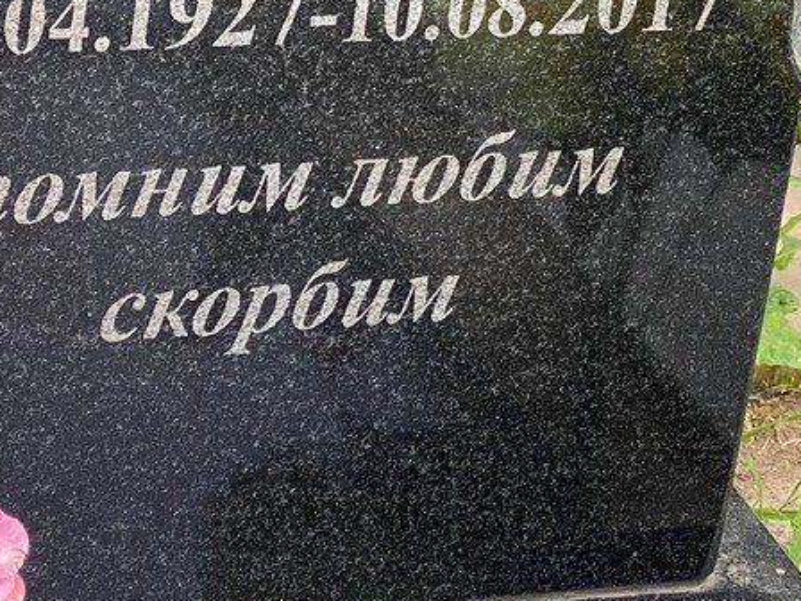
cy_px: -213
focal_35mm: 167
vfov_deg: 8.7
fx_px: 3864
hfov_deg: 11.8
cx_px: 334
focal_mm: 6
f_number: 2
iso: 20
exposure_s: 1/279
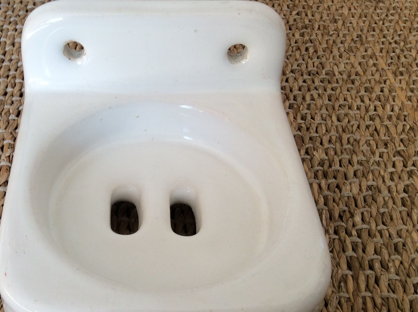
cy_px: 173
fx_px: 543
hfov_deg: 41.5
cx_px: 136
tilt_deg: -47.3
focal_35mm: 45
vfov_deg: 32.1
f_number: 2.4
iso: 40
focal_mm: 3.3
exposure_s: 1/100
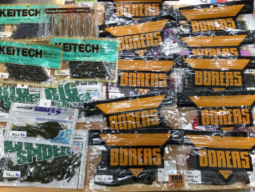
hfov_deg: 58.4
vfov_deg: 45.4
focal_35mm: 31
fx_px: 228
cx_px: 128
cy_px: 96
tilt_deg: -74.2
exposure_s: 1/30
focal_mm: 3.3
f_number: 2.4
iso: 25
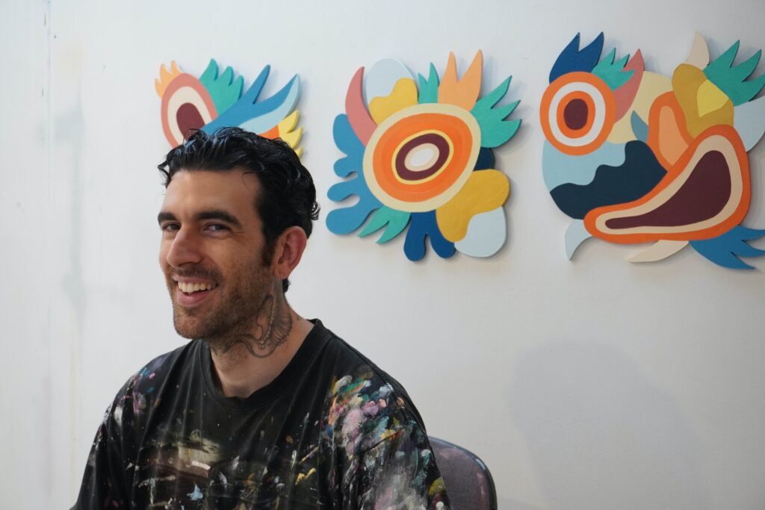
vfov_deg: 33.0
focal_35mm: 40
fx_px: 861
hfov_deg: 47.9
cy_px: 255
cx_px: 382
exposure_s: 1/60
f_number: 5
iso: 1600
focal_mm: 27
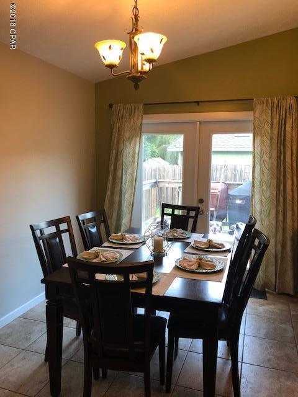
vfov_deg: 63.4
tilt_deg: -6.5
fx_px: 321
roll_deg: -0.9
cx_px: 149
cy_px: 198
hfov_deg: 49.7
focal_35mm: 28
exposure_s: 1/15
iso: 40
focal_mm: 3.99
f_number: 1.8
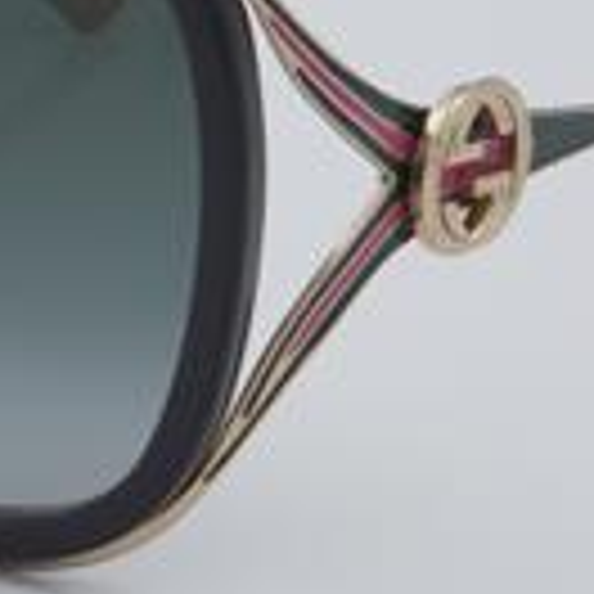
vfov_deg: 9.0
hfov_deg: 9.0
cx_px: 22
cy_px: 86
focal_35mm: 193
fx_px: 3747
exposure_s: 1/4
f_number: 32
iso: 100
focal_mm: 50
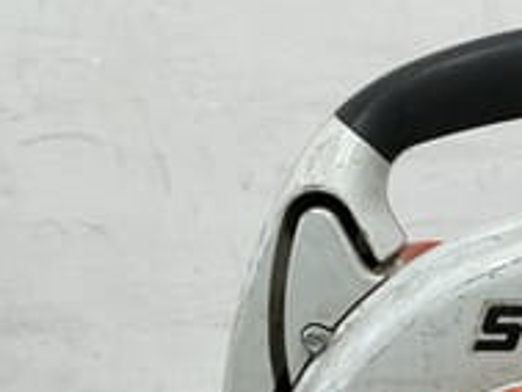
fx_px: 1117
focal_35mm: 74
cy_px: 421
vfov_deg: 19.2
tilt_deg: -21.1
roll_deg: +1.2
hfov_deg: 24.5
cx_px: 574
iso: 40
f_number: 1.8
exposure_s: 1/50
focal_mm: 3
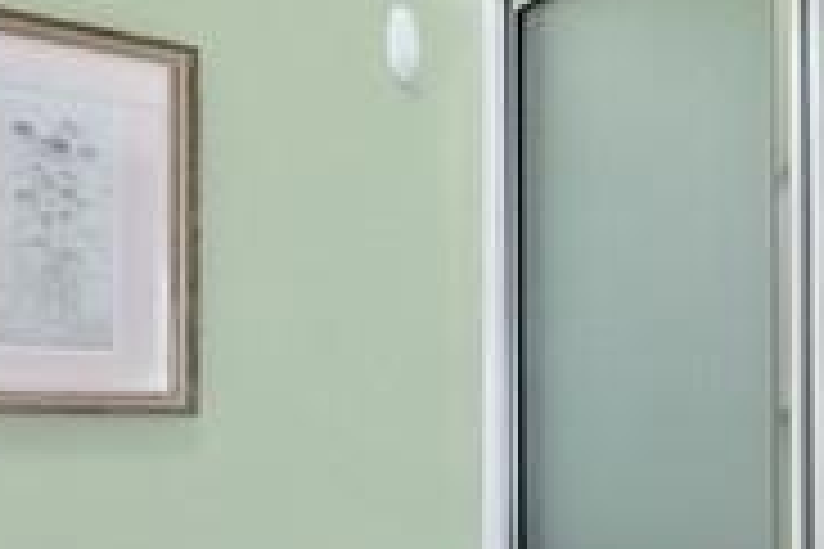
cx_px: 1157
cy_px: 490
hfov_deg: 29.4
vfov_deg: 26.6
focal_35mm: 49
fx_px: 1121
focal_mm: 14
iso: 250
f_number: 7.1
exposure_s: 1/3
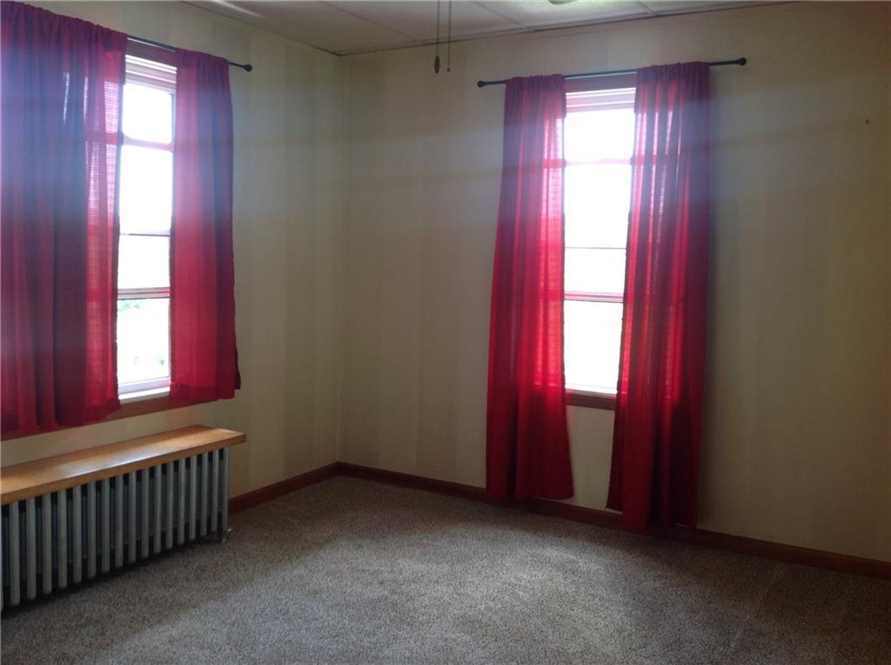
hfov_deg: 52.7
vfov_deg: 40.6
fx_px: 899
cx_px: 446
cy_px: 332
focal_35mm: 35
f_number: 2.4
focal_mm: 4.28
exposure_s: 1/20
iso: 50
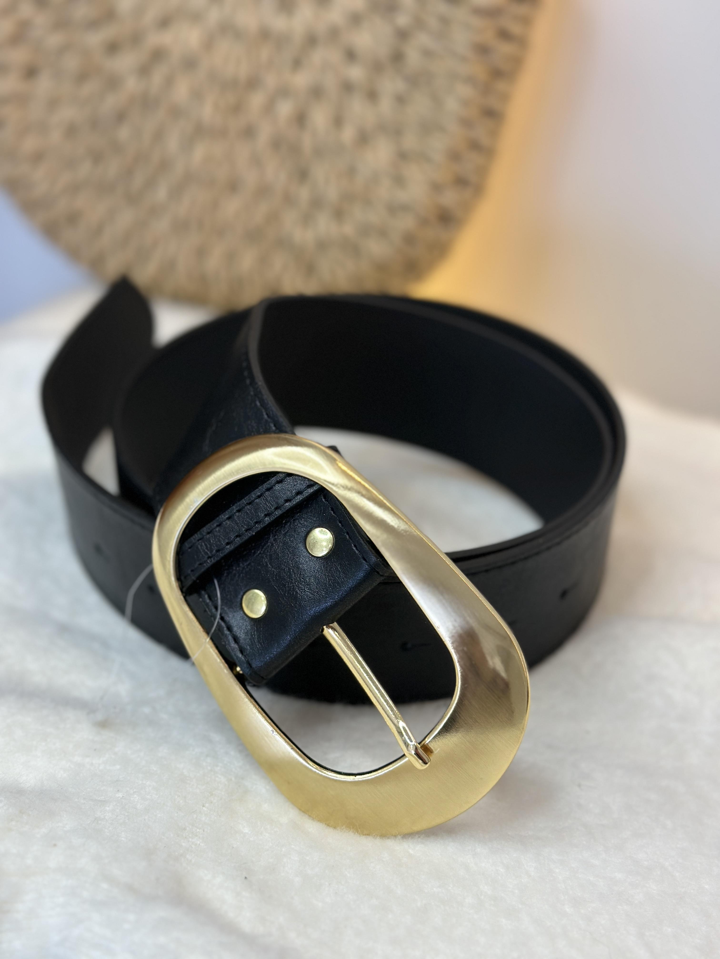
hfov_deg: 30.3
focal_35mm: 48
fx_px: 1331
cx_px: 360
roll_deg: -5.9
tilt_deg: -30.6
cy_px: 480
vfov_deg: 39.7
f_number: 1.78
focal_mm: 6.86
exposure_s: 1/100
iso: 100
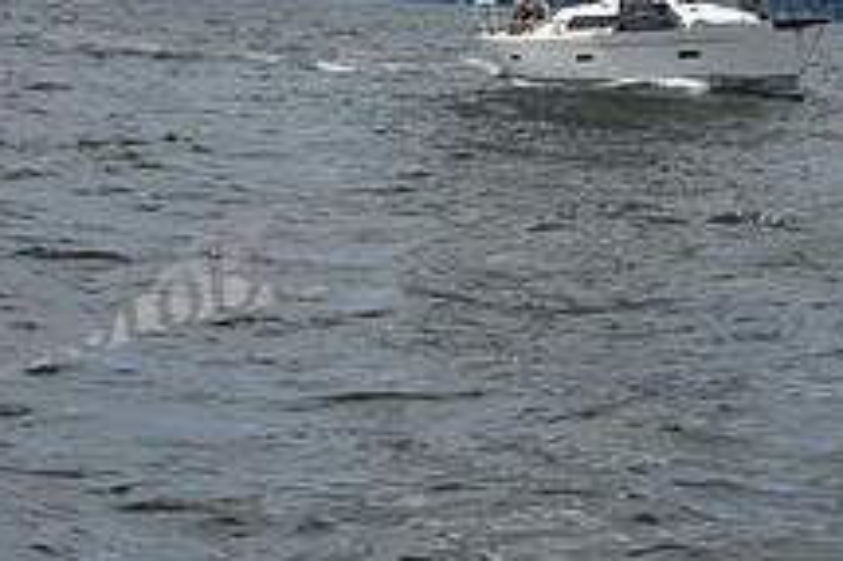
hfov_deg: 10.8
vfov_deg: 7.1
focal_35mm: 189
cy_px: -373
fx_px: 4422
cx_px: 712
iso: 250
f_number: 11
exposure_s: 1/800
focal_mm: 70
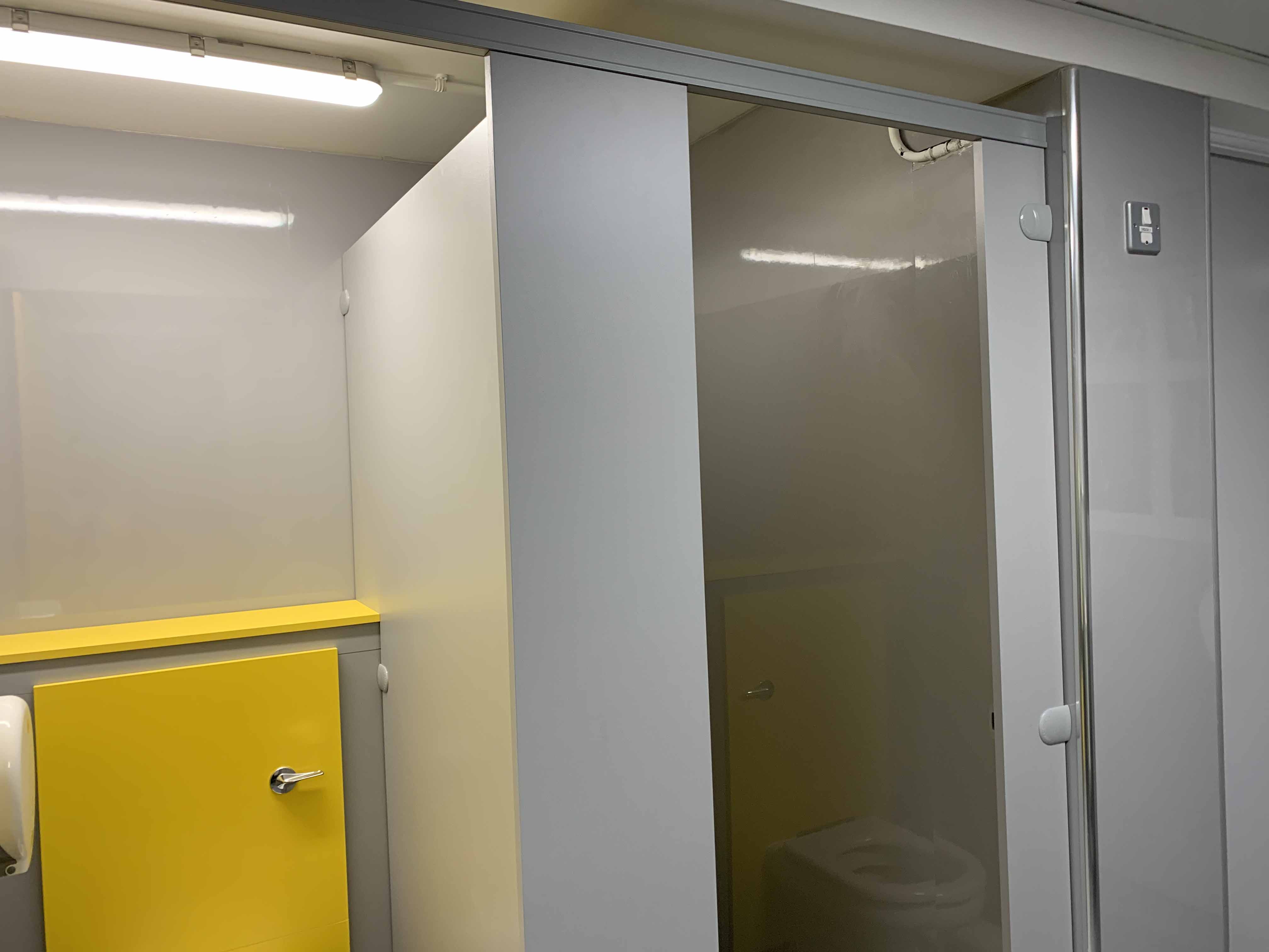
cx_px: 634
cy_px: 476
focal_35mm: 26
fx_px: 953
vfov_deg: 53.1
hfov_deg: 67.3
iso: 80
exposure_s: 1/100
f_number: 1.8
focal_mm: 4.25
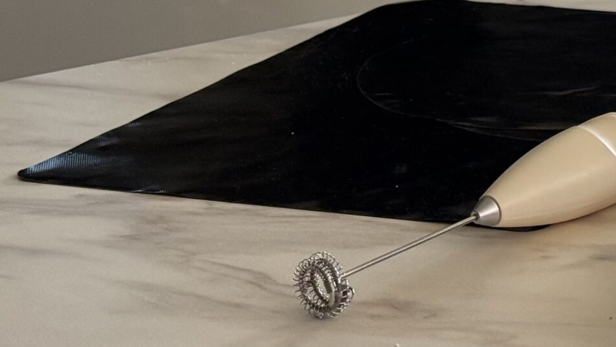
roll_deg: +0.7
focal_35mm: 140
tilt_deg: -12.0
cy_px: -58
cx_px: 764
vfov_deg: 8.6
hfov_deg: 14.8
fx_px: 2287
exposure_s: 1/104
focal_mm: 6.76
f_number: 1.78
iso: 160
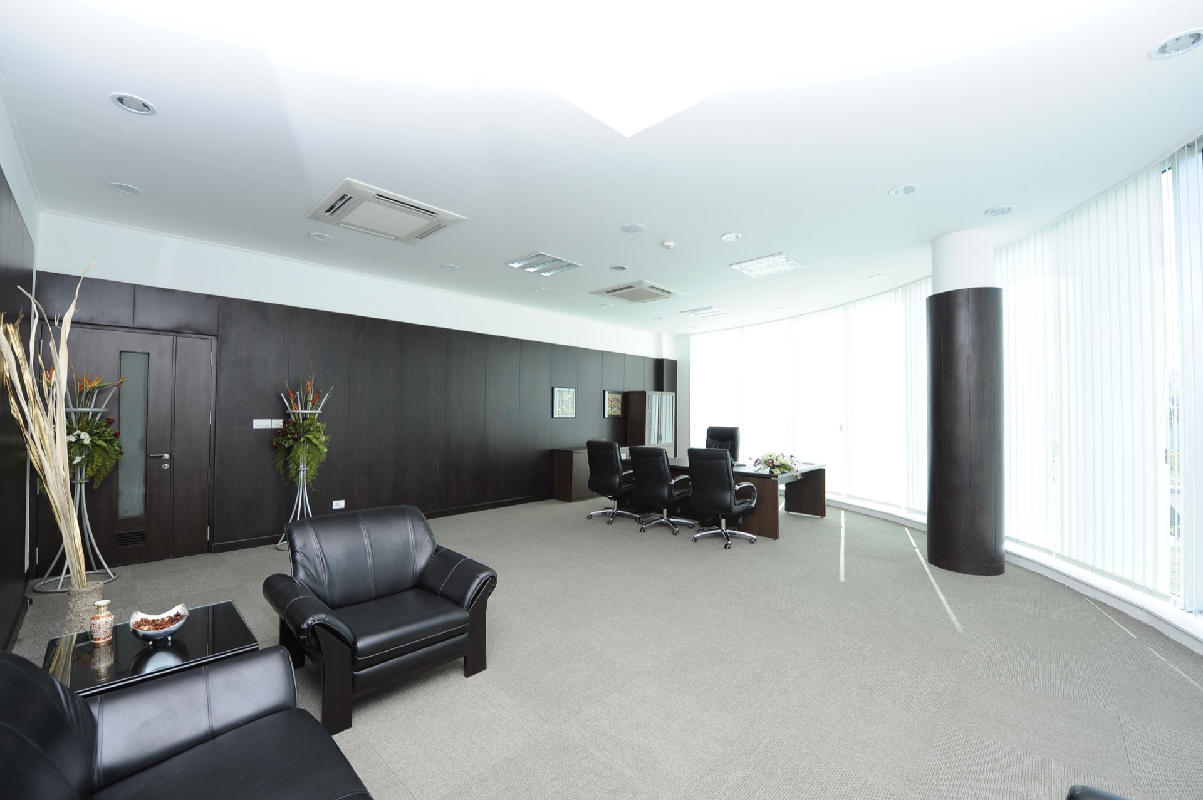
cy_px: 400
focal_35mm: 14
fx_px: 467
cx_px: 602
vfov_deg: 81.1
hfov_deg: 104.3
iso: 500
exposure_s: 1/80
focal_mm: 14
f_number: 6.3
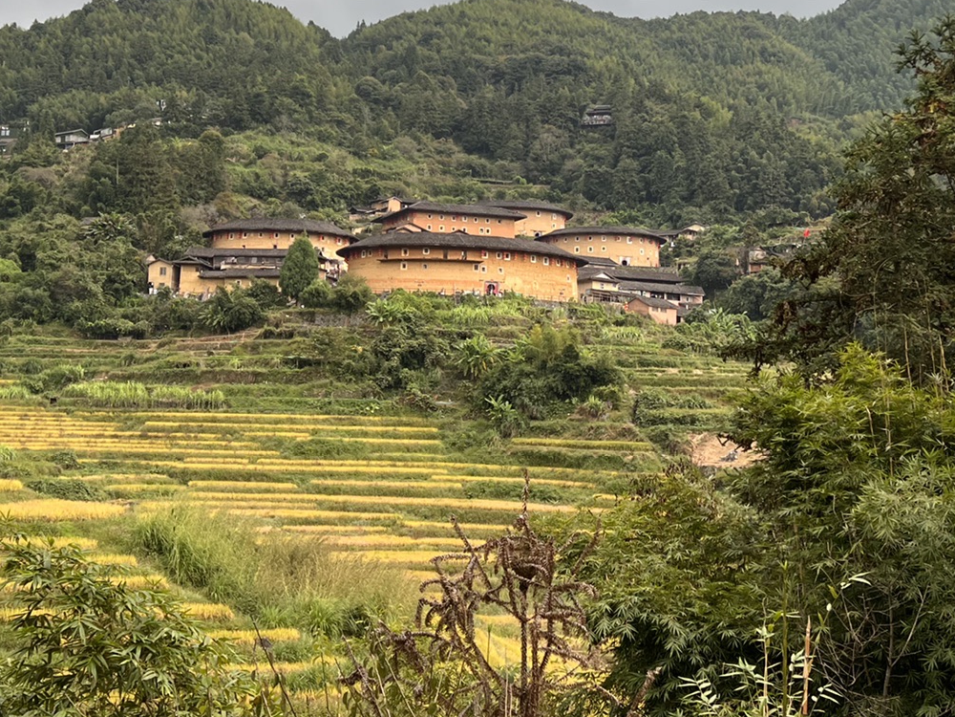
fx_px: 1435
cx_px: 403
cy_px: 202
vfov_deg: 27.7
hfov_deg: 36.7
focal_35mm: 52
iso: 50
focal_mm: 5.7
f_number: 1.5
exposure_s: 1/427
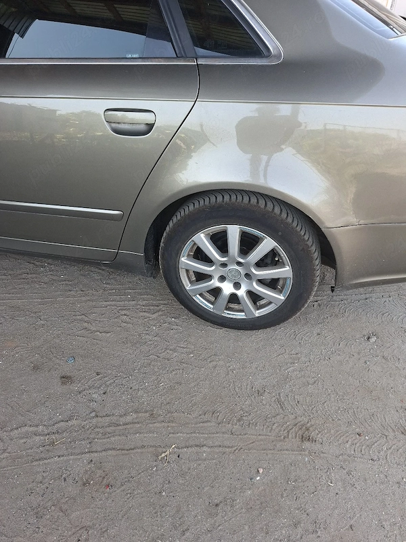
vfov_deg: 73.9
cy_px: 271
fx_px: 360
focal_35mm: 23
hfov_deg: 58.9
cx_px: 203
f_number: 1.8
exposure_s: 1/108
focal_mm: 5.54
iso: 50
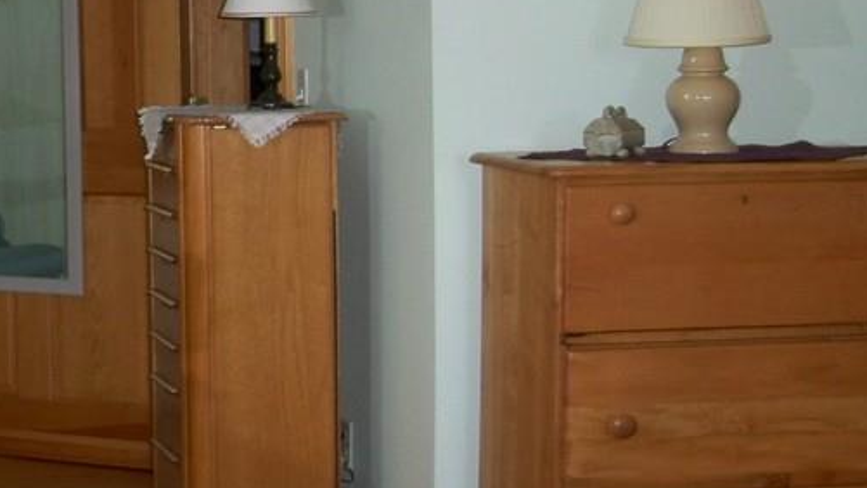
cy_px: 284
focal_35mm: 78
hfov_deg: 26.5
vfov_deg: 15.5
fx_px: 1793
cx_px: 130
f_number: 3.5
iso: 100
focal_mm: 6.2
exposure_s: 1/30
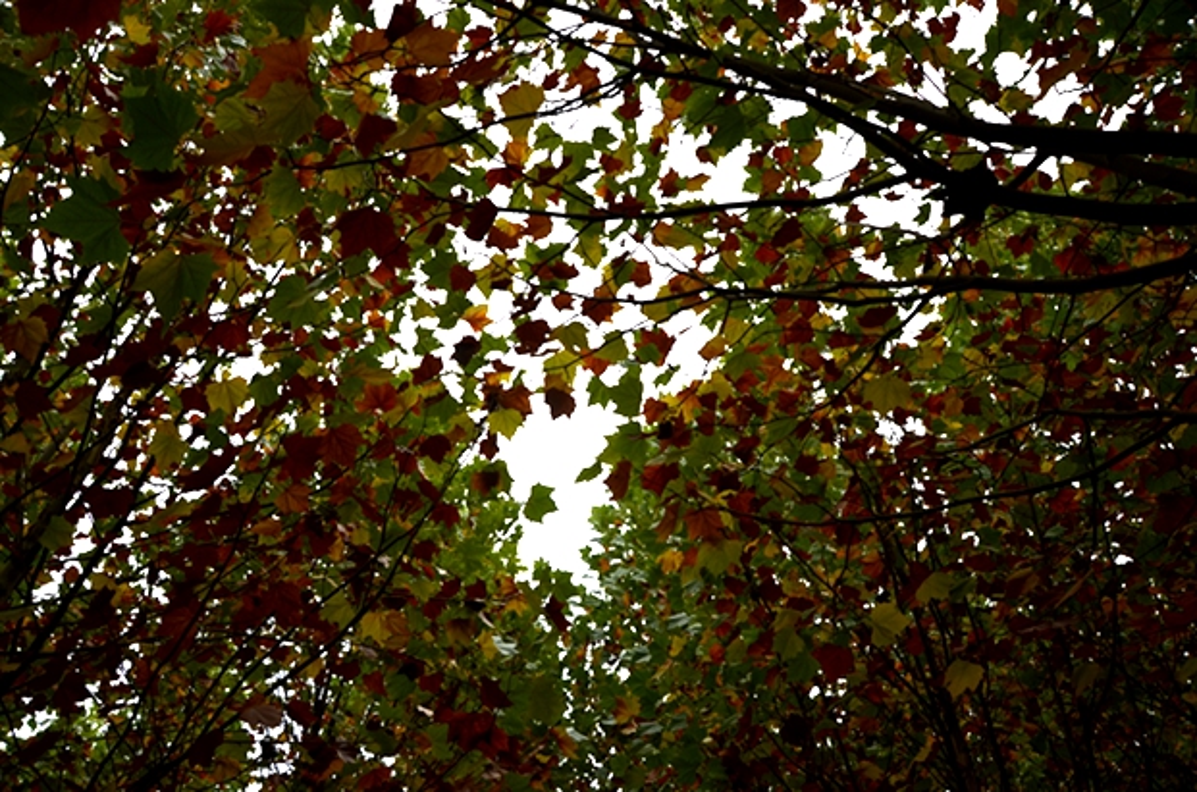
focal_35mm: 27
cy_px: 396
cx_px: 598
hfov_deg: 67.5
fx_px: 896
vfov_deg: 47.7
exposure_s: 1/50
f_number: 5
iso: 100
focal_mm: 18
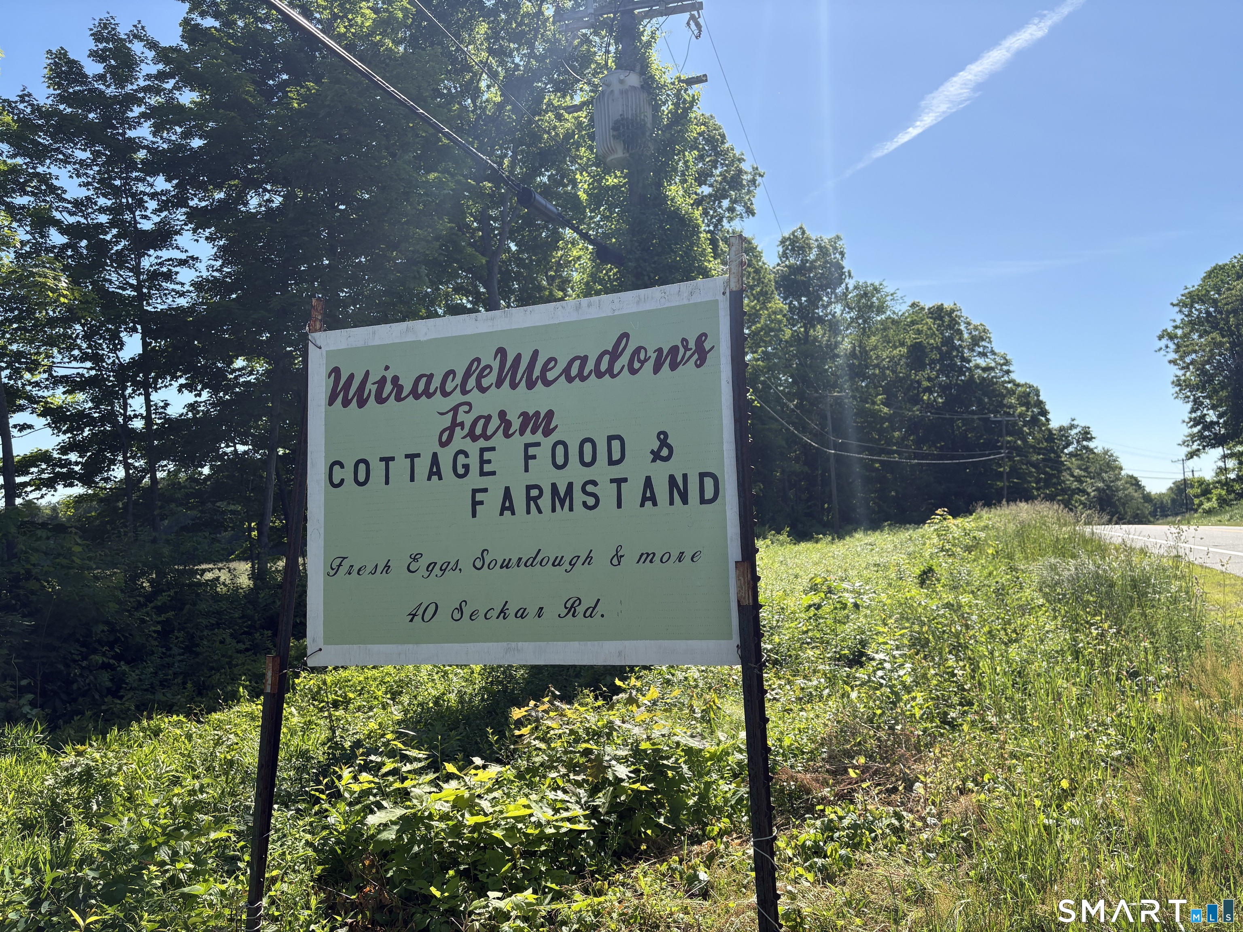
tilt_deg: +3.7
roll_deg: +2.5
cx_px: 622
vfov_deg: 53.1
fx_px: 934
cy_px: 466
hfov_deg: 67.3
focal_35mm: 26
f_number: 1.6
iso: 50
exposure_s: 1/2538
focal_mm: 5.96
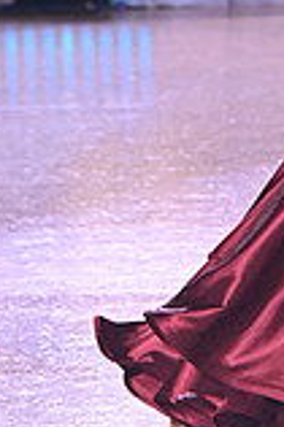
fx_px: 4139
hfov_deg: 3.9
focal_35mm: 349
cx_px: 353
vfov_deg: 5.9
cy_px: -168
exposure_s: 1/400
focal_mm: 95
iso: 3200
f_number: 7.1
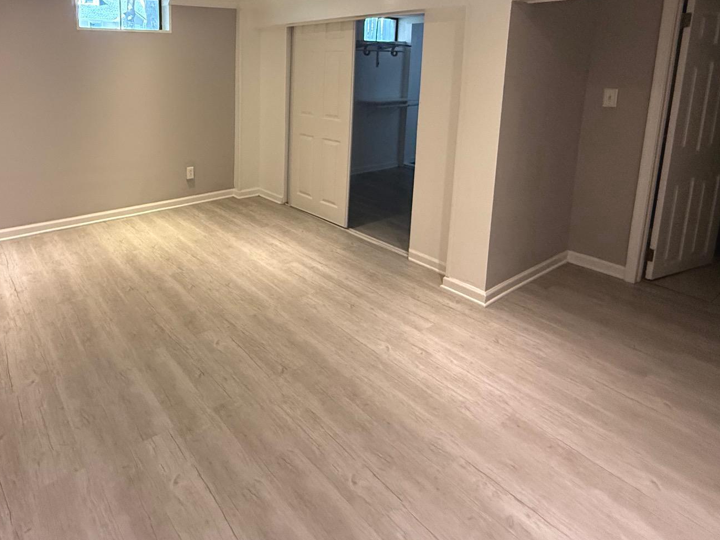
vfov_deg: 57.6
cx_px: 240
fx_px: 458
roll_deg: -1.4
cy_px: 128
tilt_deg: -8.5
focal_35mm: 22
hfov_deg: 74.0
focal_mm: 2.22
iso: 640
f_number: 2.2
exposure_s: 1/120
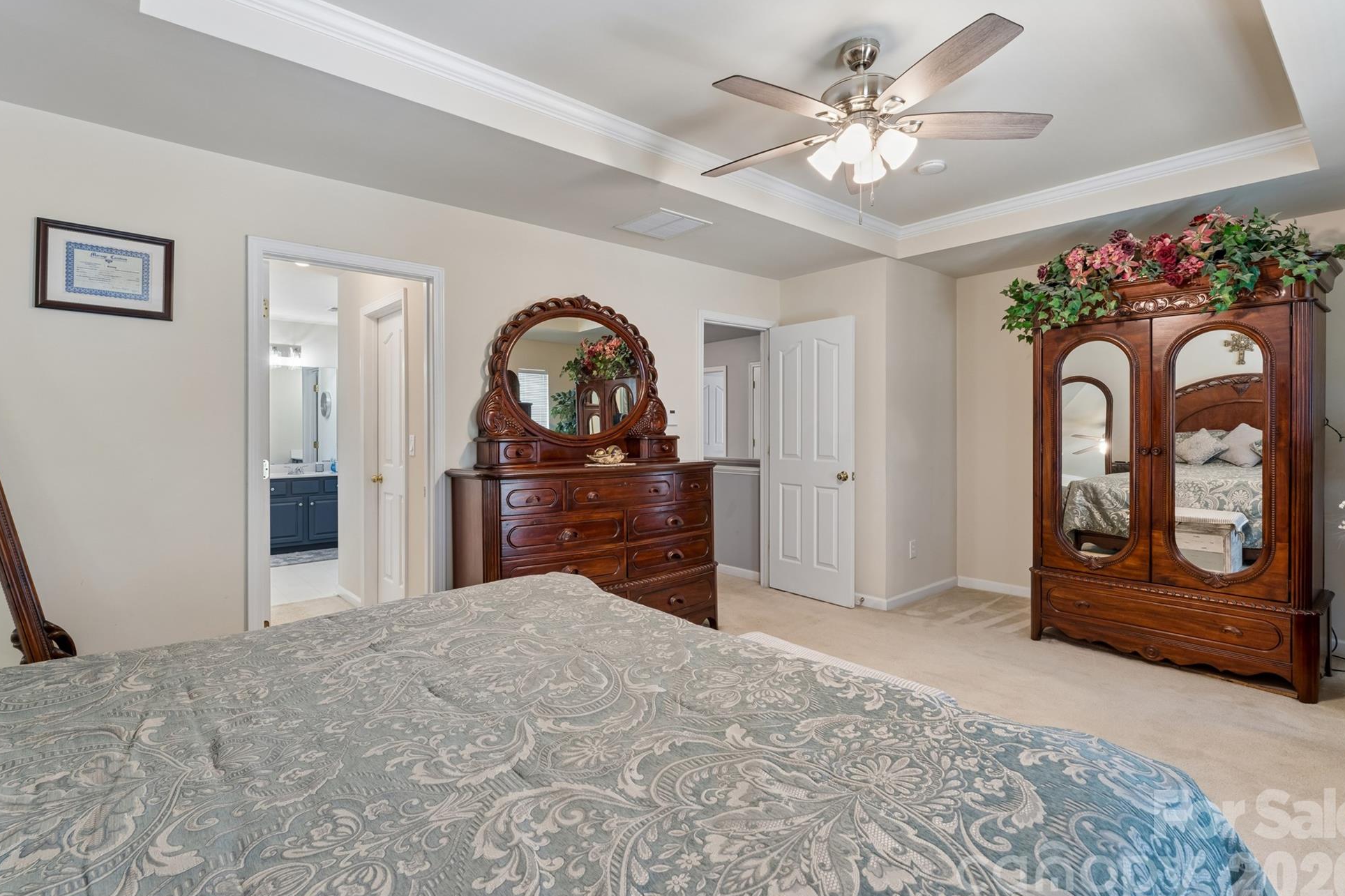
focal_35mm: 17
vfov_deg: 70.1
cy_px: 451
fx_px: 639
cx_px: 662
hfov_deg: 92.9
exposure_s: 1/2.5
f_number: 13
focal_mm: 16.1
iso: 400
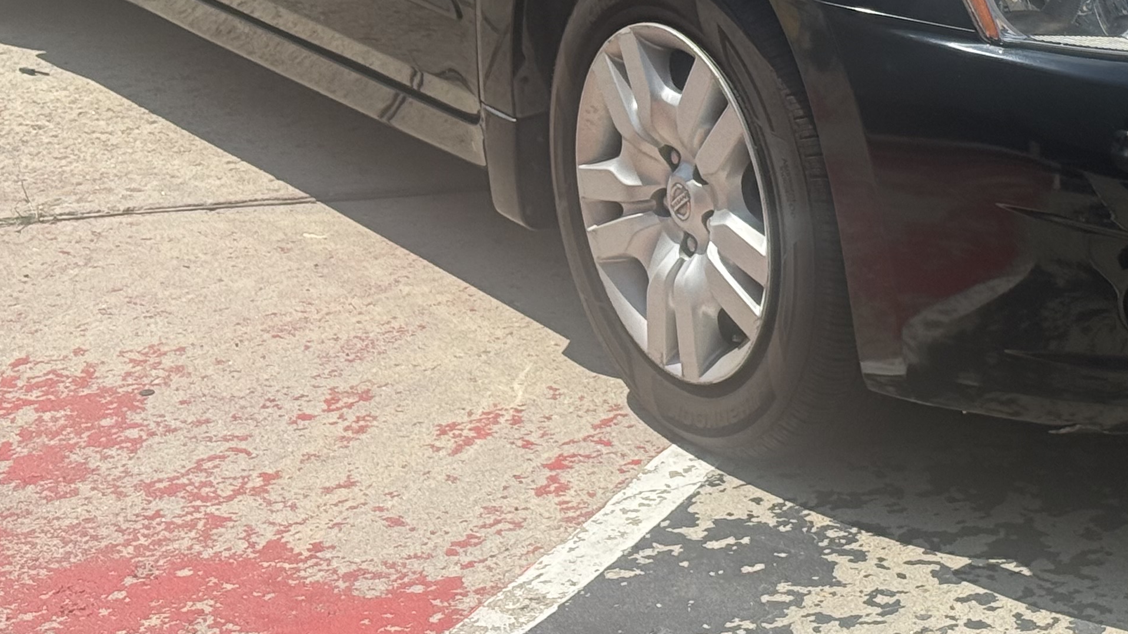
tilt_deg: -12.7
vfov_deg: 10.9
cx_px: 920
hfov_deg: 19.2
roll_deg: +0.3
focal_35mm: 110
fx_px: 3290
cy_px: -56
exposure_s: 1/5208
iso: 80
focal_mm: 6.76
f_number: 1.78
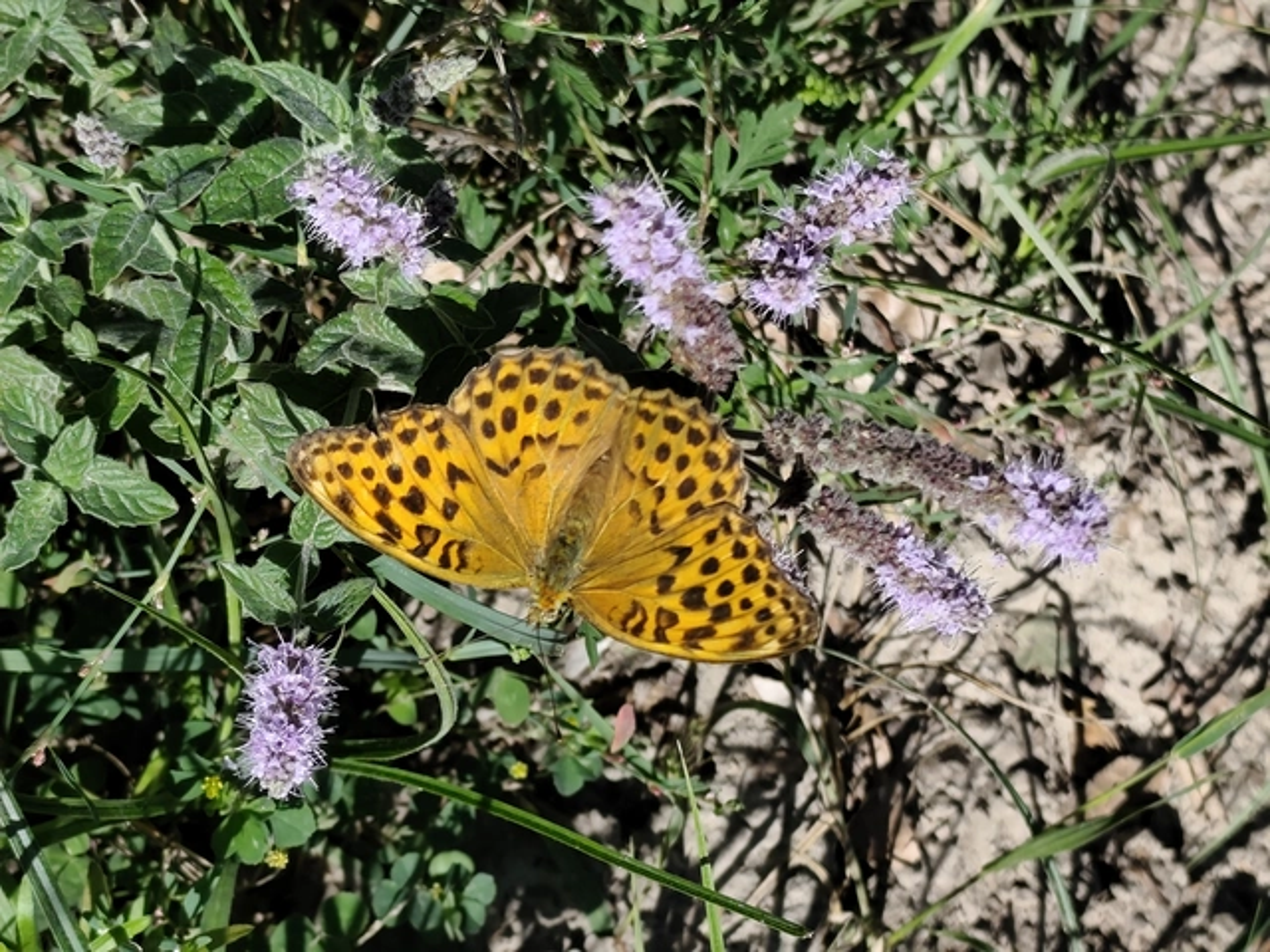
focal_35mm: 92
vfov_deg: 16.1
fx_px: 3375
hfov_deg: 21.3
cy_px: 476
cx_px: 635
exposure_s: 1/847
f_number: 1.65
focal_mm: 6.19
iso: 50
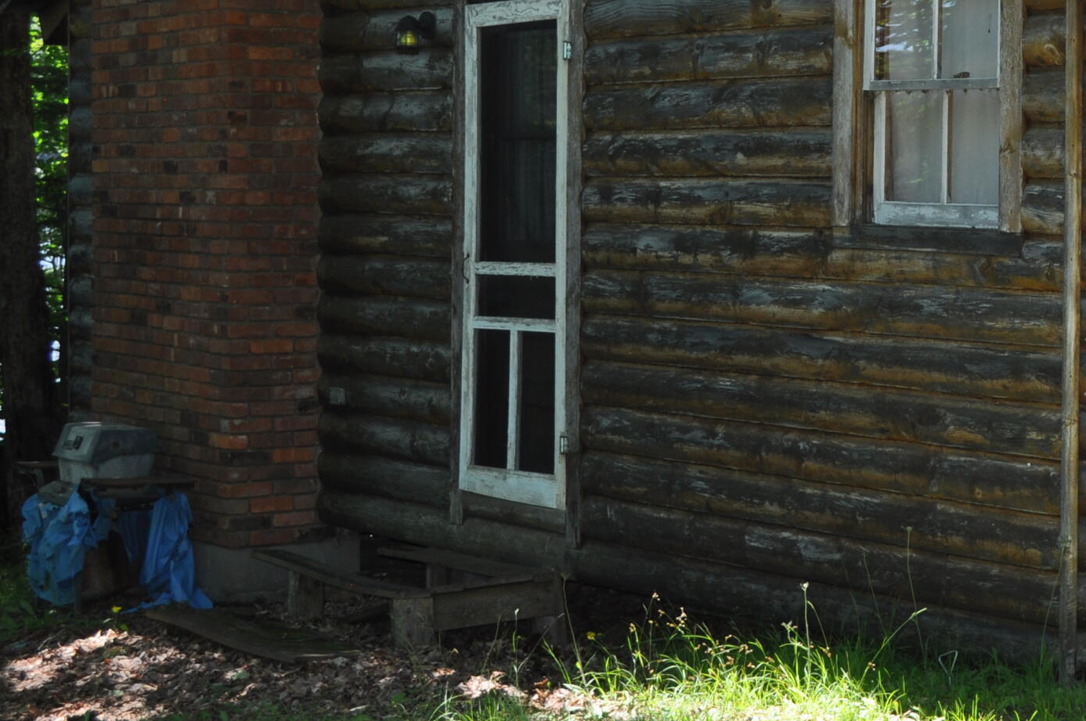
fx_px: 2834
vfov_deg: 14.5
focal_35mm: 94
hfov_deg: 21.1
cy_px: 287
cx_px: 1011
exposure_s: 1/200
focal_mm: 29
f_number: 5
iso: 200
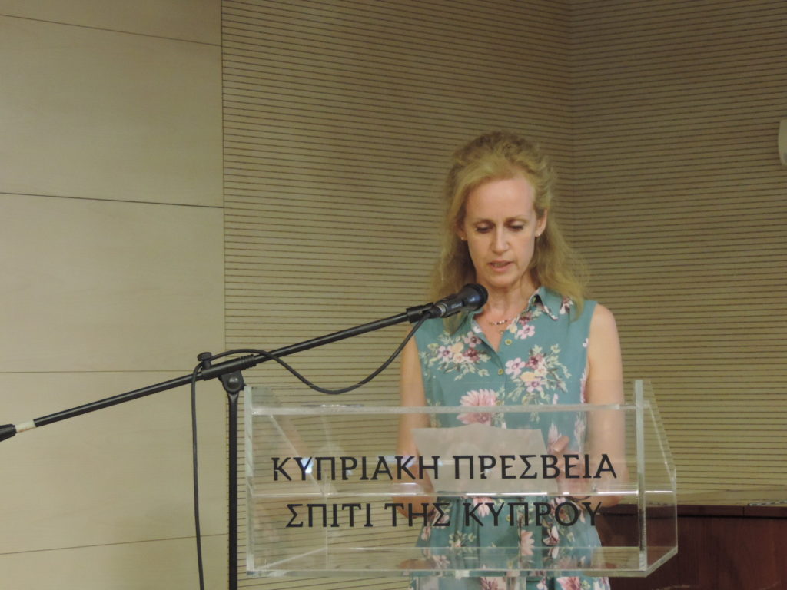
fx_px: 2387
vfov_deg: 14.1
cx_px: 394
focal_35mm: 105
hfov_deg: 18.7
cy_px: 295
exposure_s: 1/20
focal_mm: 18.7
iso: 800
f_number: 4.2
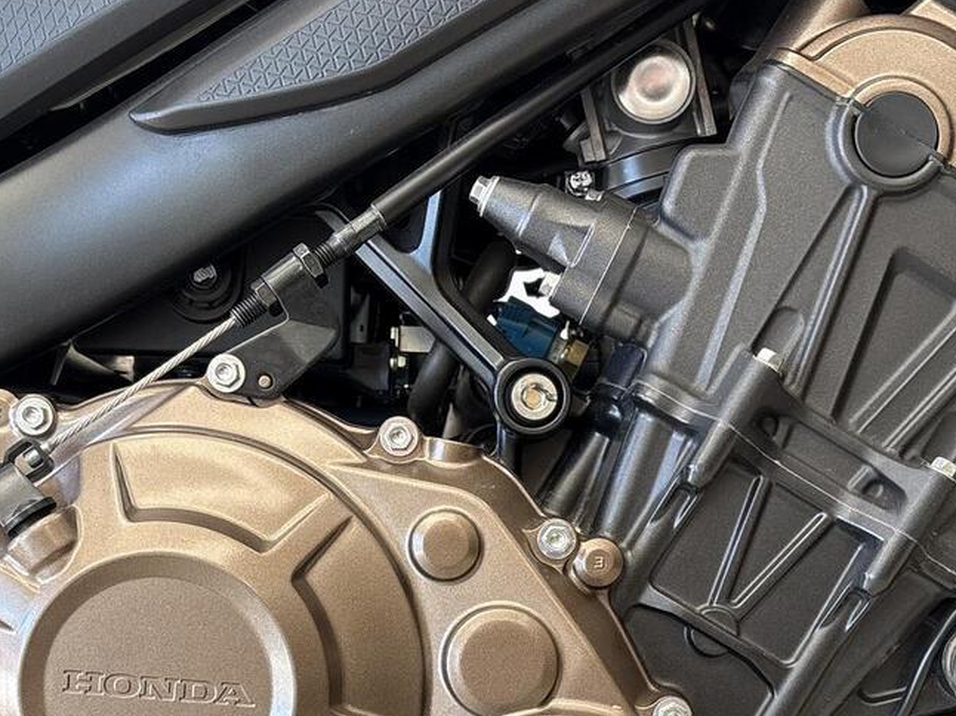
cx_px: 493
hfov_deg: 33.2
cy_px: 639
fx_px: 1601
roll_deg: -1.7
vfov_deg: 24.5
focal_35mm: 58
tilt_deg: -15.9
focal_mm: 5.96
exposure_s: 1/122
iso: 100
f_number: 1.6
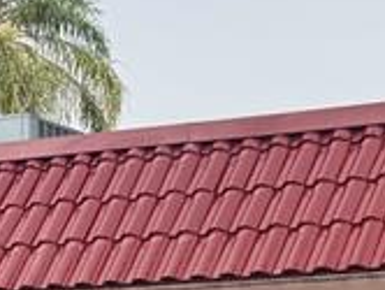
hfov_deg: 13.0
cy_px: 466
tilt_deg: +3.2
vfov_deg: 9.7
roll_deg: -0.7
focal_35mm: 148
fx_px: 1648
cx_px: 473
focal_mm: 6.76
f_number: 1.78
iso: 80
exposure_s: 1/504
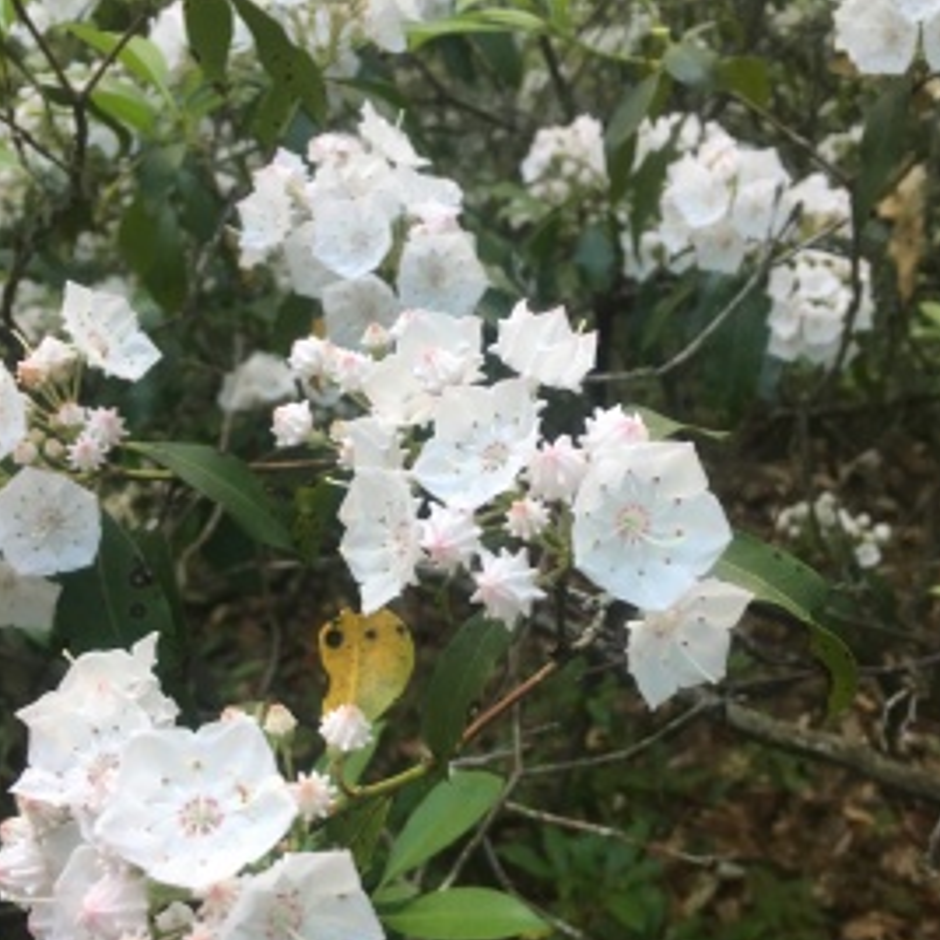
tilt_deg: -28.7
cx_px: 466
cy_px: 568
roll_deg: +4.0
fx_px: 1075
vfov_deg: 46.9
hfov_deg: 47.2
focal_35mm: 35
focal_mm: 4.15
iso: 64
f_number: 2.2
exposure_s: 1/30
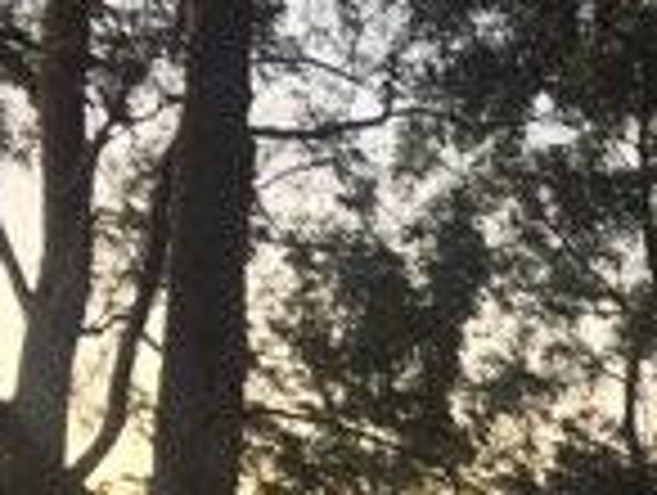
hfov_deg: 16.4
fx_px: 1958
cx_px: 1138
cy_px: 616
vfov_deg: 13.9
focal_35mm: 103
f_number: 2.2
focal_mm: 4.15
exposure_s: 1/15
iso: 250
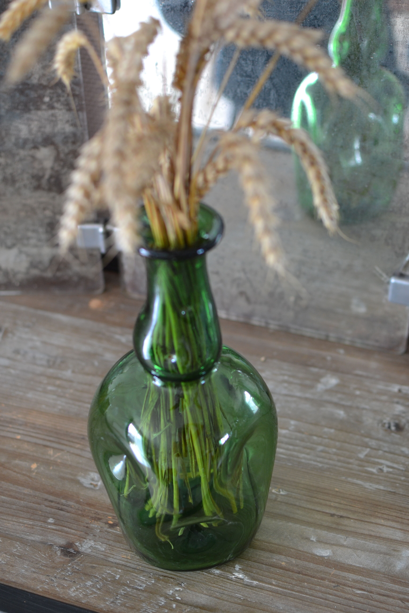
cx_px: 204
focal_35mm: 52
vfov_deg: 37.9
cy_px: 306
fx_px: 895
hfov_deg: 25.8
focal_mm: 35
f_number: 2.2
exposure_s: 1/60
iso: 400
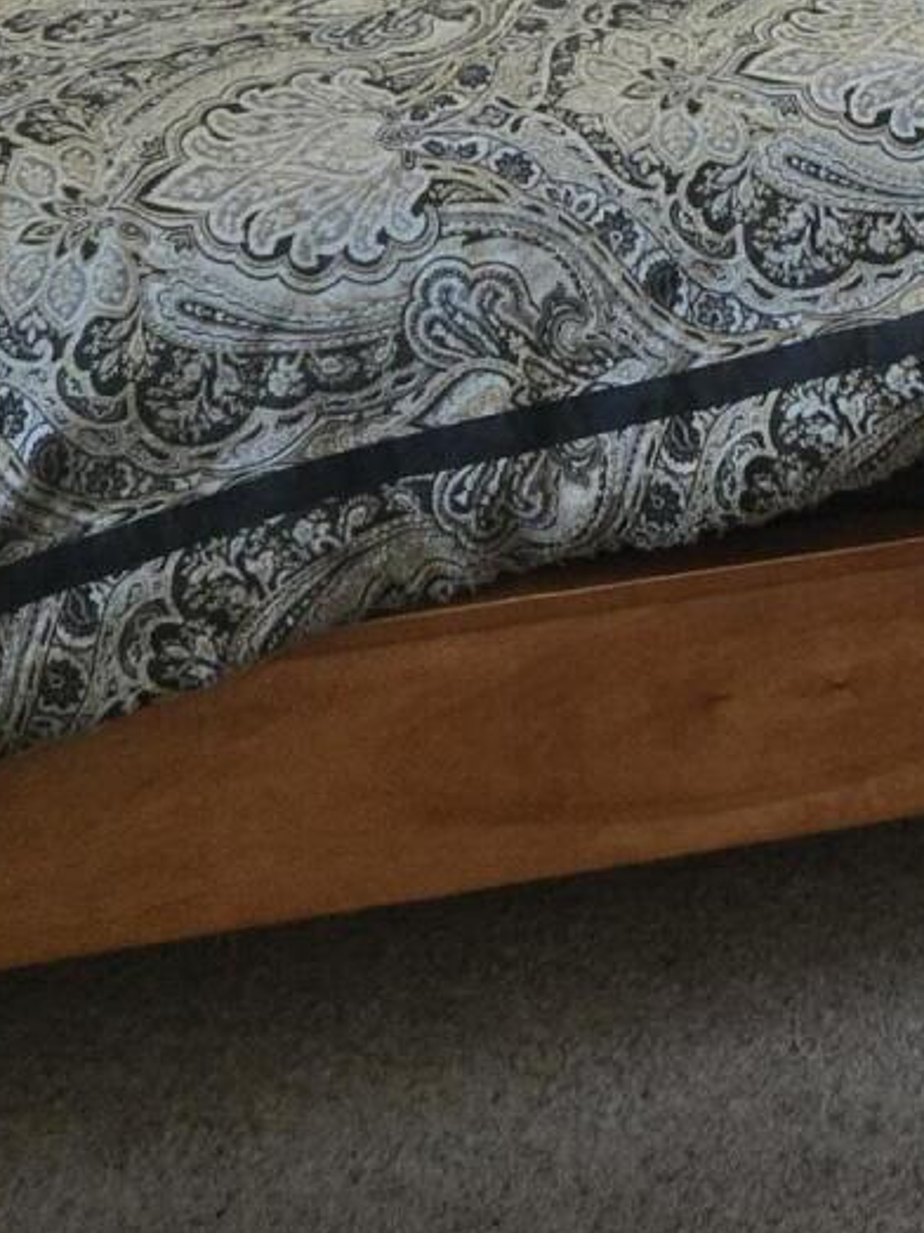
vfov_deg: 20.1
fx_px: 3133
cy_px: -434
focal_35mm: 88
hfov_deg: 16.1
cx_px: 1098
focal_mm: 5.4
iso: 800
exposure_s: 1/120
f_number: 1.8
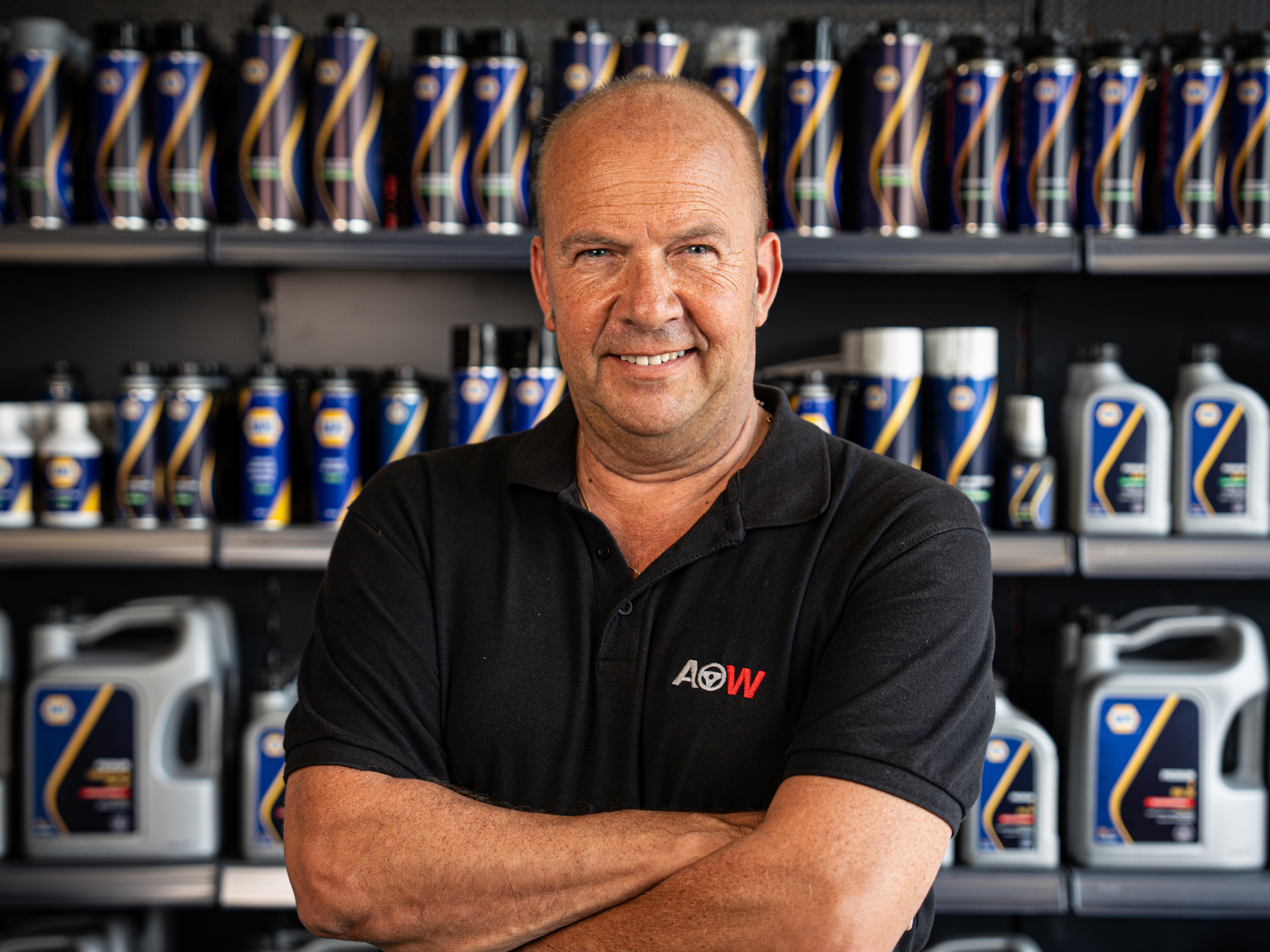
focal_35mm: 63
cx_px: 657
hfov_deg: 30.7
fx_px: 2311
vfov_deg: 23.3
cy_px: 537
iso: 500
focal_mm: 51
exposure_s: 1/160
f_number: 2.8
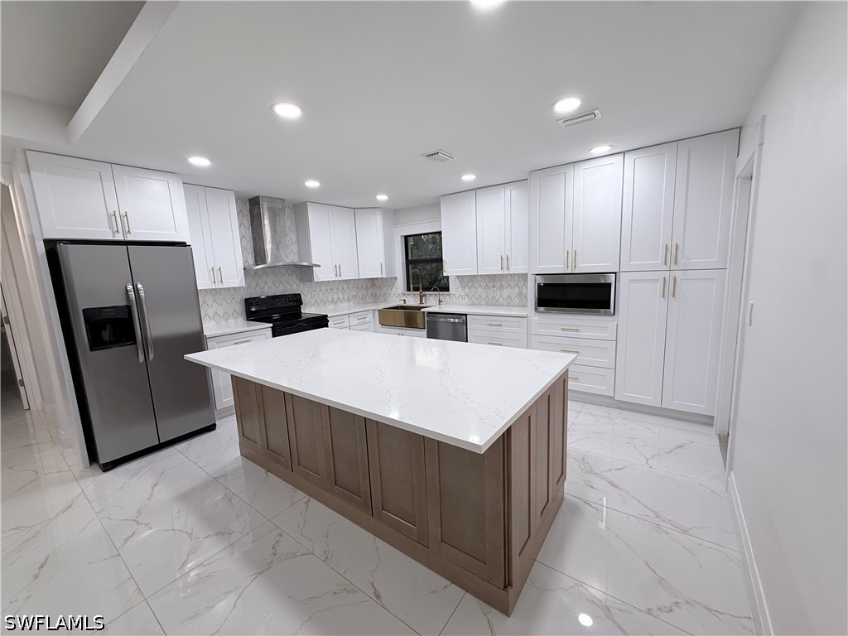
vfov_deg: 85.7
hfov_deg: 102.1
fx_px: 343
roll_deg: +2.6
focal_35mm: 14
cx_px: 424
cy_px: 318
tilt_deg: -7.1
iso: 100
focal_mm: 2.22
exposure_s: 1/120
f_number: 2.2
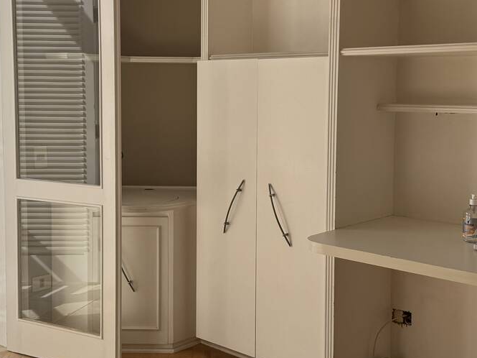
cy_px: 157
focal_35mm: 52
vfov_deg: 28.0
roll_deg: +0.2
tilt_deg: -4.9
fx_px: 716
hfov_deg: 36.8
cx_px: 214
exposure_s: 1/2174
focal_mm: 6.76
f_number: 1.78
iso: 80
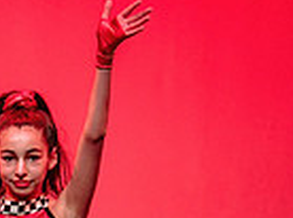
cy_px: 358
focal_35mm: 715
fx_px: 6041
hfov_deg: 2.8
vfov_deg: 2.1
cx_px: -219
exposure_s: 1/320
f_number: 2.8
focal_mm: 165
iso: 1250
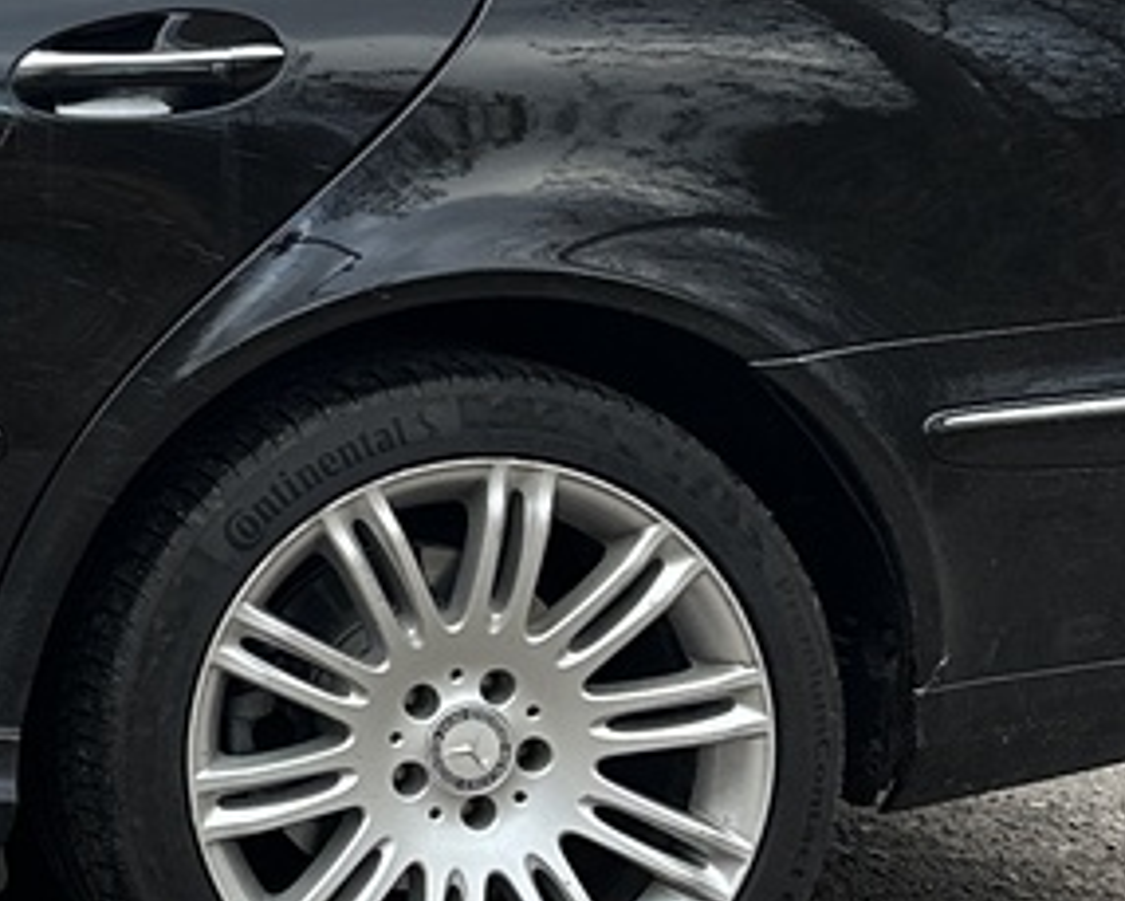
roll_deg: -0.5
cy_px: -55
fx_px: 3930
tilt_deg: -4.6
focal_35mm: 118
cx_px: -1156
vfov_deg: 12.9
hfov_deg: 13.7
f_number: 1.78
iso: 160
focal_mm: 6.86
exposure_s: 1/121
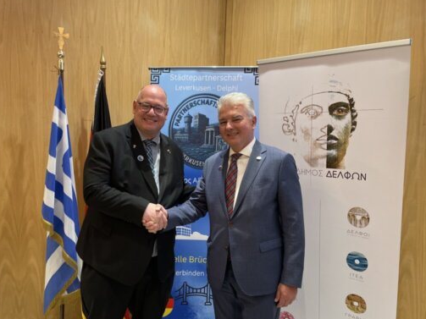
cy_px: 184
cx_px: 189
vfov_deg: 45.3
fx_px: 381
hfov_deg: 58.2
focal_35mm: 31
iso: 160
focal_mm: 4.2
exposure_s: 1/50
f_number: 1.6
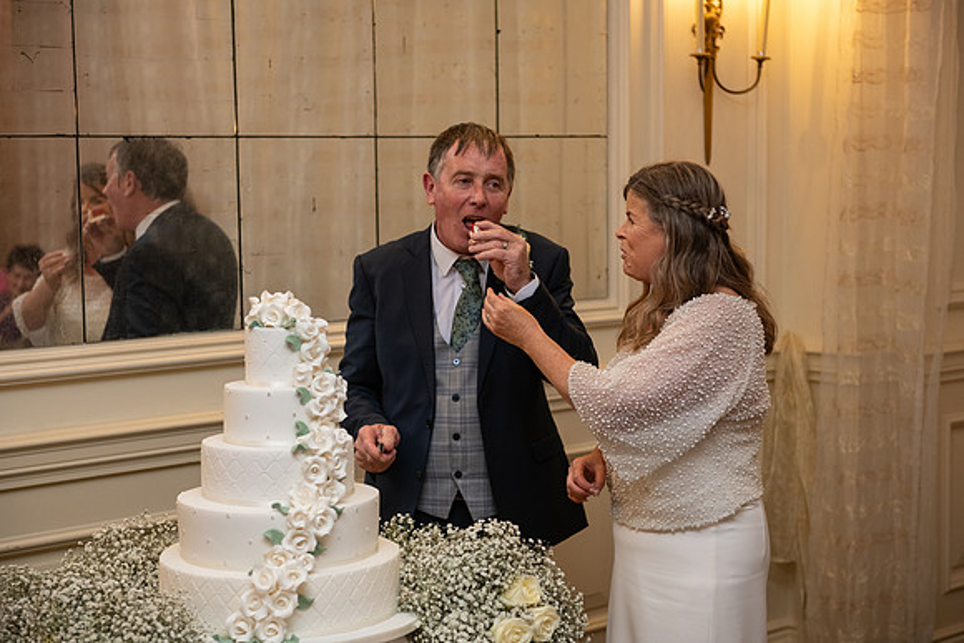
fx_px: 1661
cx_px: 482
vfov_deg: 21.9
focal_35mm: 62
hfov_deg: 32.4
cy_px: 322
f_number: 3.5
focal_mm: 62
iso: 800
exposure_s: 1/160
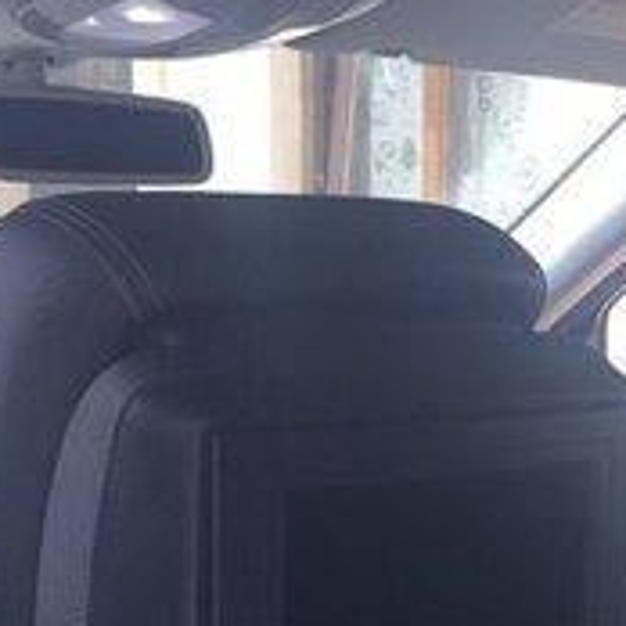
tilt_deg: -15.2
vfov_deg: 17.3
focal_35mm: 97
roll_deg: -2.2
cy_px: 689
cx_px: 619
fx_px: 1985
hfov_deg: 17.5
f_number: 2.2
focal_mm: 4.15
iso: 25
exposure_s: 1/212
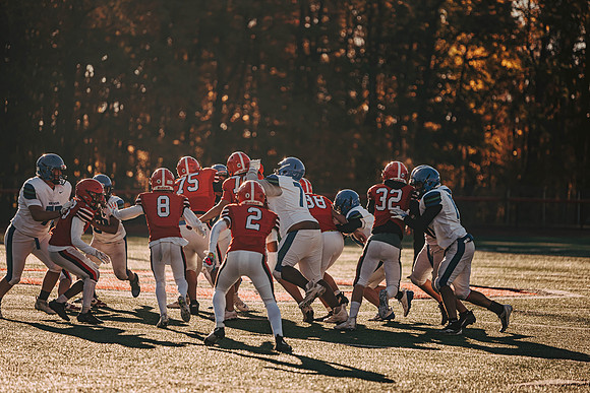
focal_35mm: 175
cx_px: 295
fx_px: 2869
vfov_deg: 7.9
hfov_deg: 11.7
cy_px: 196
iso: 125
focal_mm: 175
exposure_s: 1/3200
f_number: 2.8
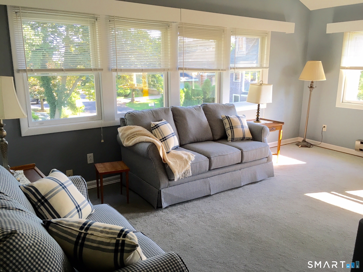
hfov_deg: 61.7
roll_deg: +0.0
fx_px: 304
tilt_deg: -12.0
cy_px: 136
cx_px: 182
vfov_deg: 48.2
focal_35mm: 29
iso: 25
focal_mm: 4.15
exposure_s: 1/30
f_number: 2.2
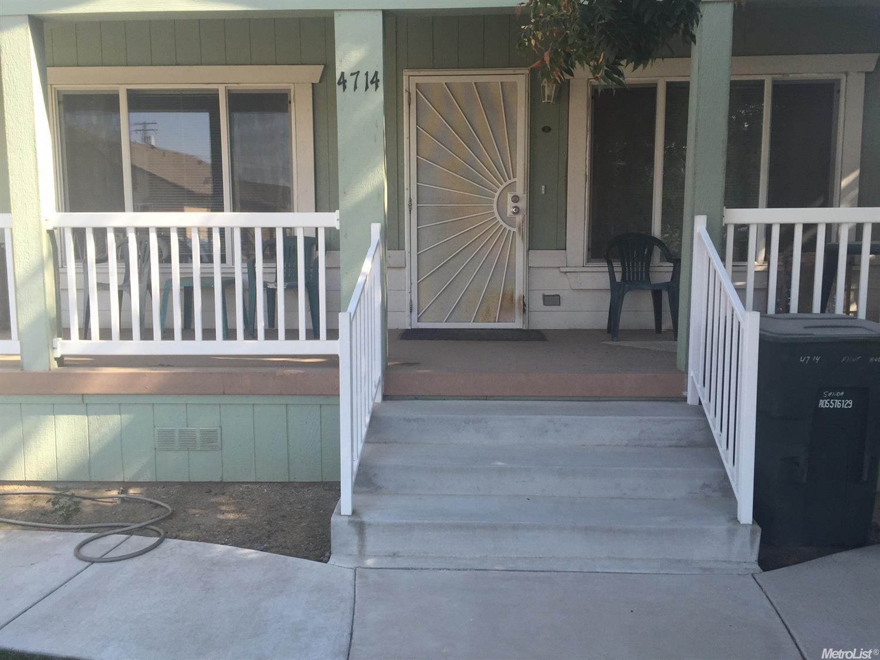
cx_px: 440
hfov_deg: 61.7
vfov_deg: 48.2
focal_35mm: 29
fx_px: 737
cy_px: 330
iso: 32
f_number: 2.2
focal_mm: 4.15
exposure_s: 1/395
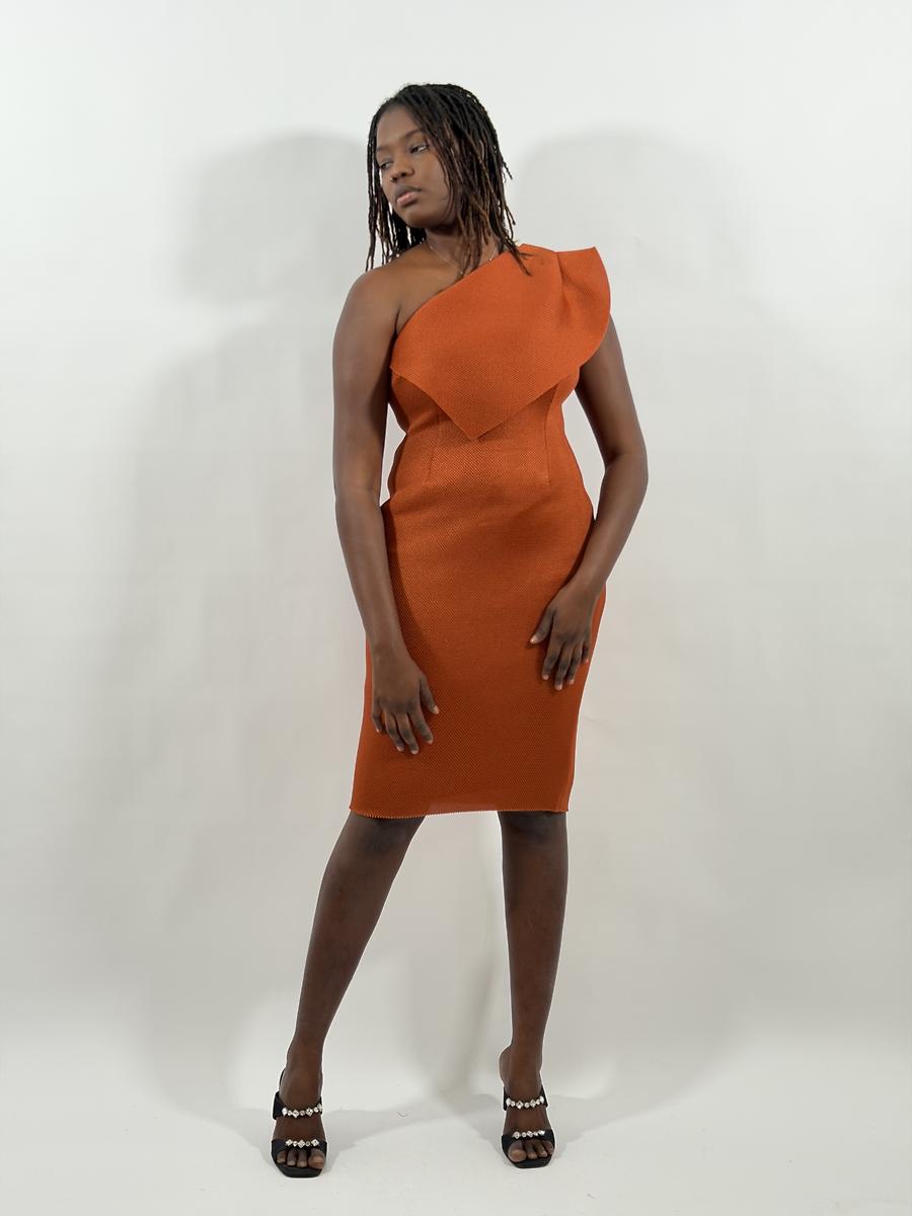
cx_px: 456
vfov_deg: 39.7
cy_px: 608
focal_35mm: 48
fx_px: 1686
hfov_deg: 30.3
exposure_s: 1/50
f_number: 1.78
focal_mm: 6.76
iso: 50
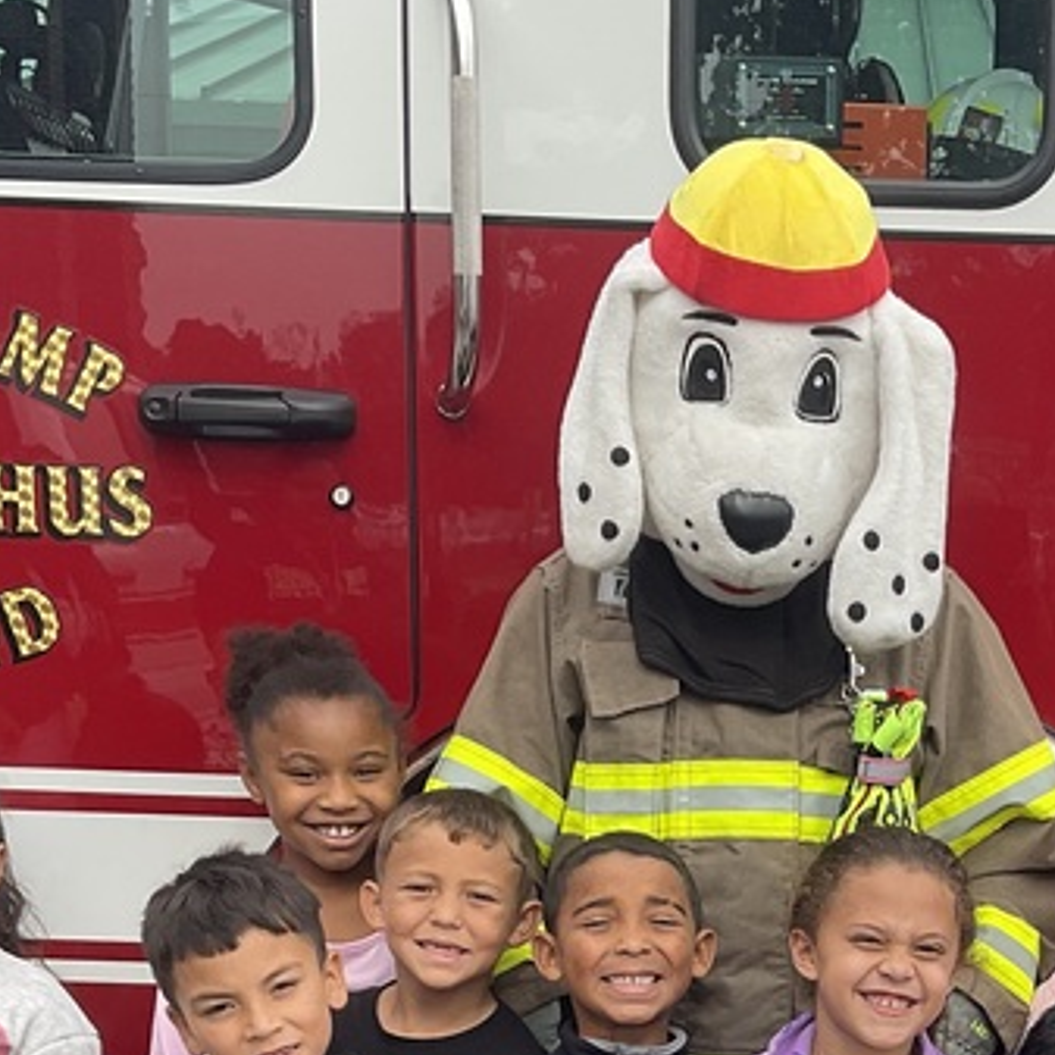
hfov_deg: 21.8
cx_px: 924
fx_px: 2690
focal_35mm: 78
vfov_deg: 21.3
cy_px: 1102
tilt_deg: -12.3
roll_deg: -2.1
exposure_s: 1/599
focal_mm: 3
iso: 16
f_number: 1.8
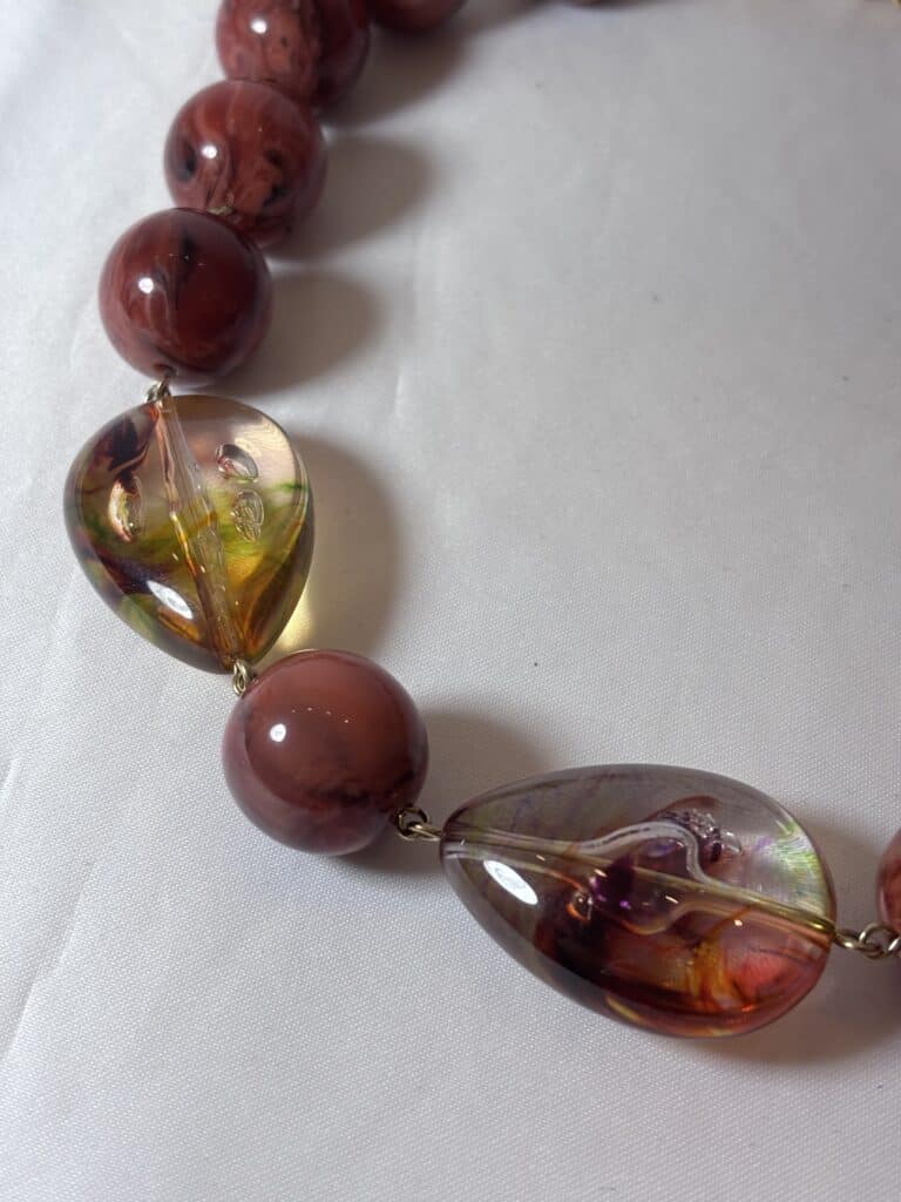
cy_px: 601
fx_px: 1805
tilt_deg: -55.6
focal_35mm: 52
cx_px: 450
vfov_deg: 36.8
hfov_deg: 28.0
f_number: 1.6
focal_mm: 5.96
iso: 25
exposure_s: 1/118
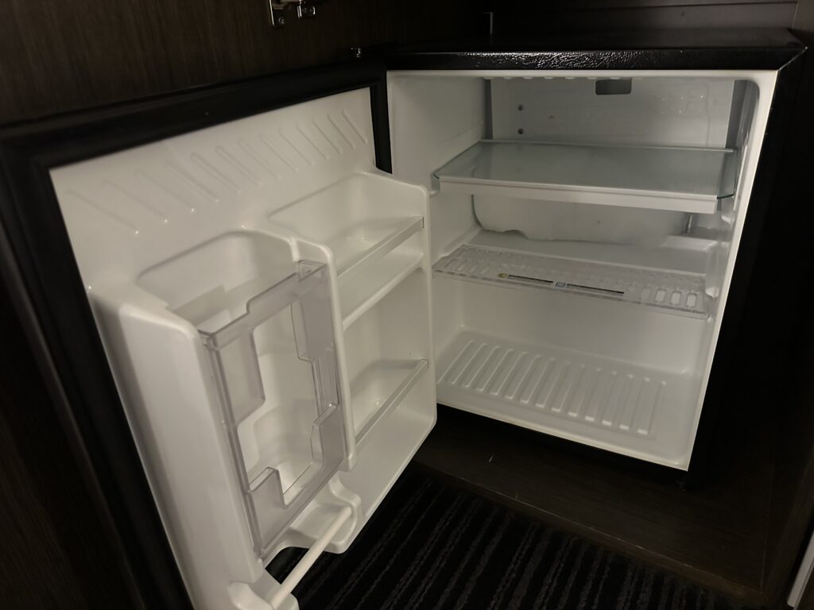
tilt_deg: -27.0
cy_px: 305
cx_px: 407
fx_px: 564
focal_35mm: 24
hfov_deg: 71.6
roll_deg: +3.1
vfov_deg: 56.8
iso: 1000
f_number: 1.78
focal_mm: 6.86
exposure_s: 1/30
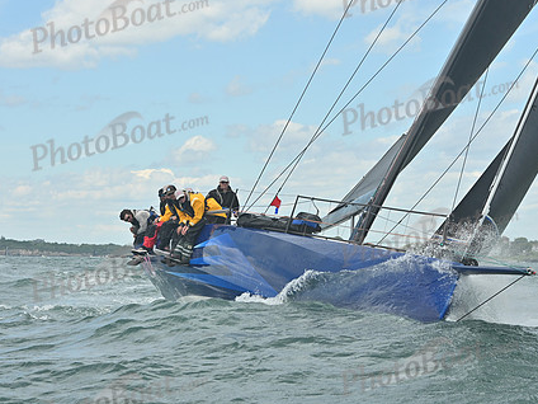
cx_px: 275
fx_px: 1881
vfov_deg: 12.2
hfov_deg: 16.3
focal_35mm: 121
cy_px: 186
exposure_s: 1/1250
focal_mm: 92
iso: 250
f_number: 8
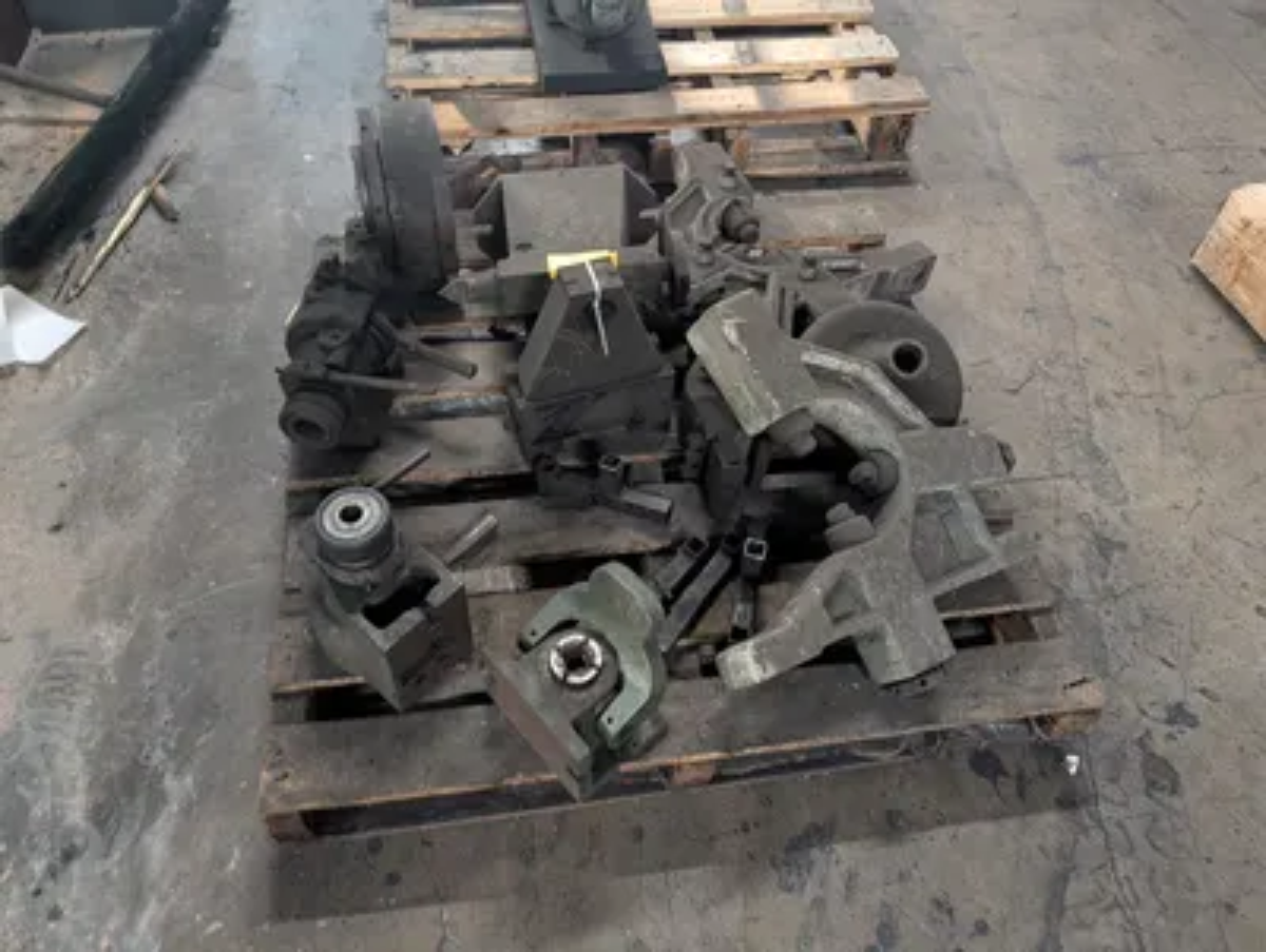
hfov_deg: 71.5
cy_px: 476
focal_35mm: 24
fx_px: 879
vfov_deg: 56.9
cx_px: 633
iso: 1449
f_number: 1.68
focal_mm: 6.9
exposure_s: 1/56.4
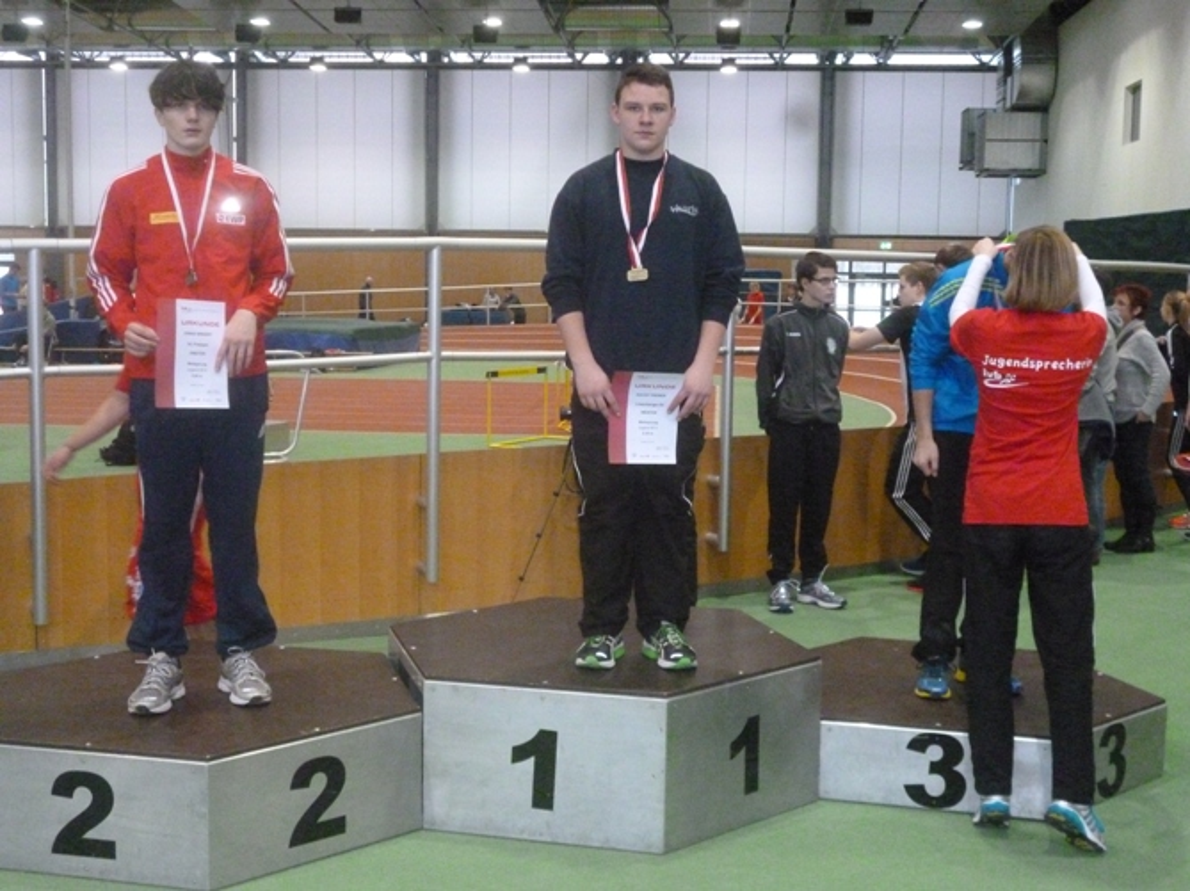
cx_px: 595
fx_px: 1649
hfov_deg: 39.7
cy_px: 446
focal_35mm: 48
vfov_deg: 30.2
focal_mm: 8.6
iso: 1000
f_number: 4
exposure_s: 1/60
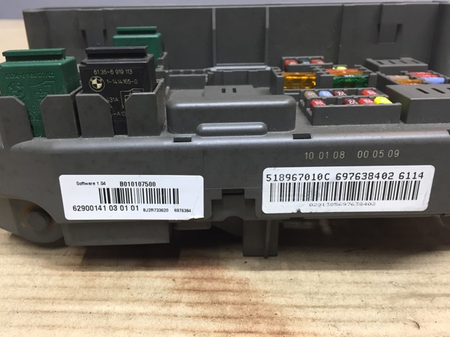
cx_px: 221
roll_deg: -1.9
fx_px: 390
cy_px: 168
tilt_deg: -27.6
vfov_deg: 46.8
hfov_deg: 60.0
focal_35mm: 30
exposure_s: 1/33
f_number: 2.2
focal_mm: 4.15
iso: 80
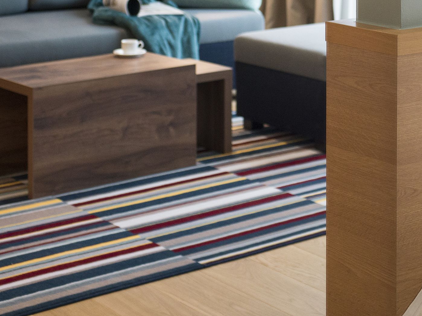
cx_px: 415
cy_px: -64
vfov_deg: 14.9
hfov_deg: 19.9
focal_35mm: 96
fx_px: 1170
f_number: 4.5
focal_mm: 45
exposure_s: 1/60
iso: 1600
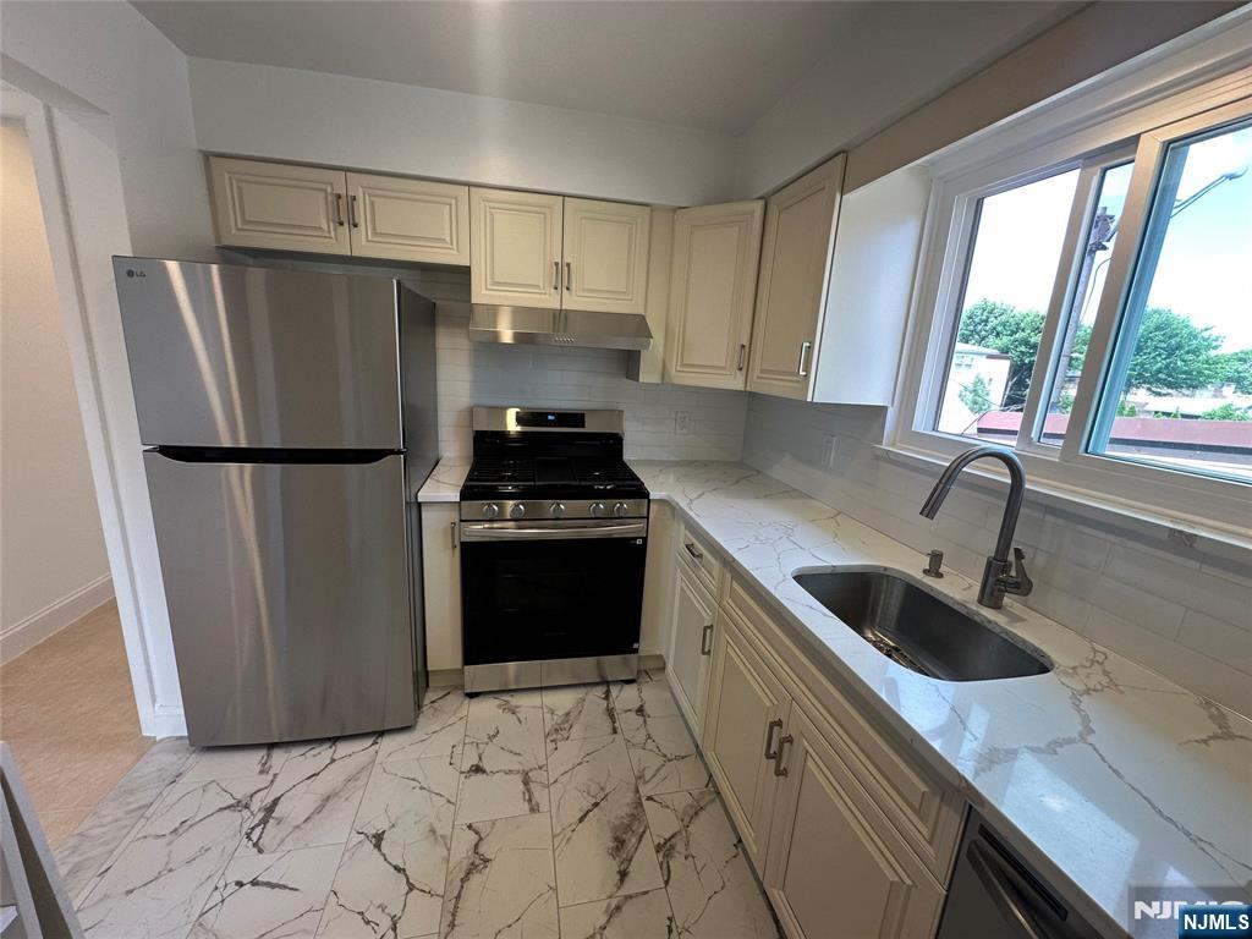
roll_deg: -2.6
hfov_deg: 102.1
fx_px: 506
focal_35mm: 14
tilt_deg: -12.5
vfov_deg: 85.7
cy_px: 470
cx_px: 626
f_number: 2.2
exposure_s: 1/120
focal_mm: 2.22
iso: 125
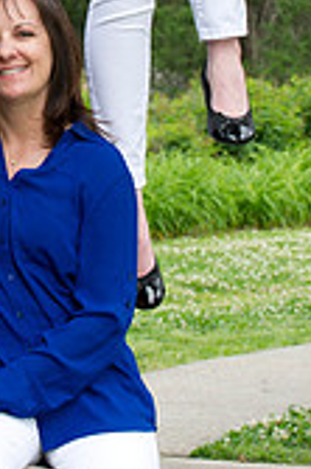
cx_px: -49
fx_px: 3155
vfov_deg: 8.4
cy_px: -3
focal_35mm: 243
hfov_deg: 5.6
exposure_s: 1/125
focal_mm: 90
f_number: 7.1
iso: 320
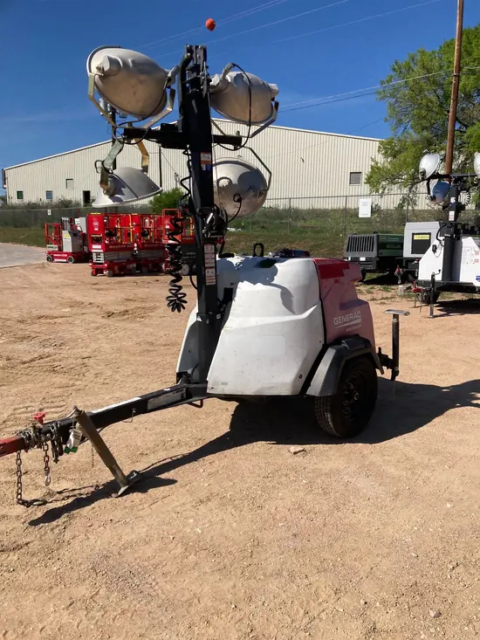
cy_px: 320
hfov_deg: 49.8
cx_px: 240
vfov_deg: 63.4
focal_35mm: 28
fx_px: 518
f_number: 1.8
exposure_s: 1/3247
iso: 25
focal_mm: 3.99
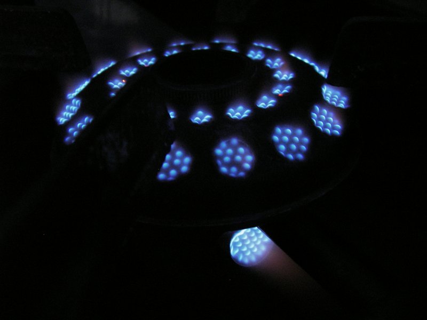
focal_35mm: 44
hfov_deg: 42.9
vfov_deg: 32.9
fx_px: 543
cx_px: 214
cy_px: 160
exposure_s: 1/4
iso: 200
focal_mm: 7.3
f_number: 3.4
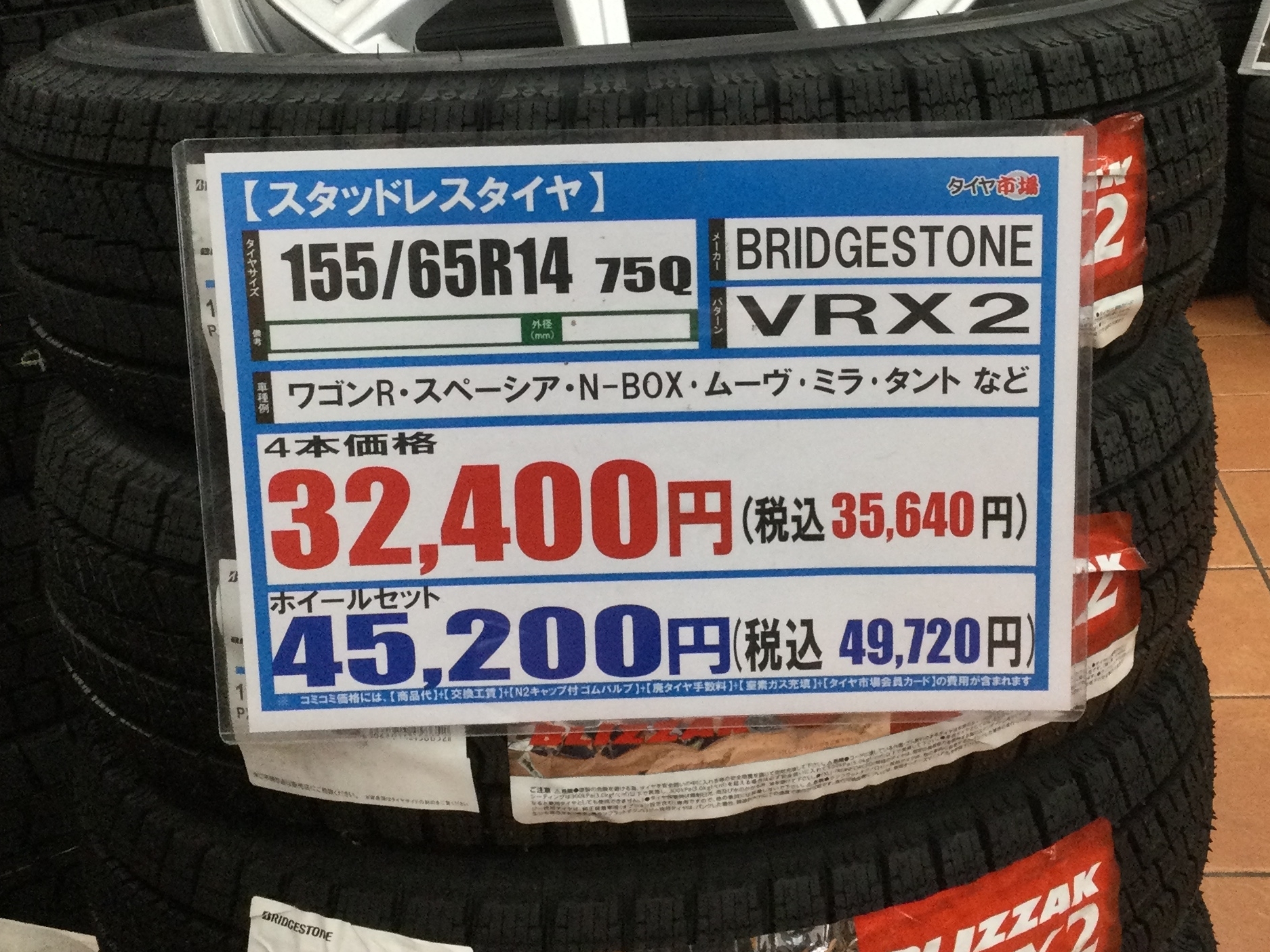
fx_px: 1981
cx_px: 720
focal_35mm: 54
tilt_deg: -18.4
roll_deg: +3.8
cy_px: 346
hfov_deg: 35.5
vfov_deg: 26.9
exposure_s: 1/30
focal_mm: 3.3
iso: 40
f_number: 2.4
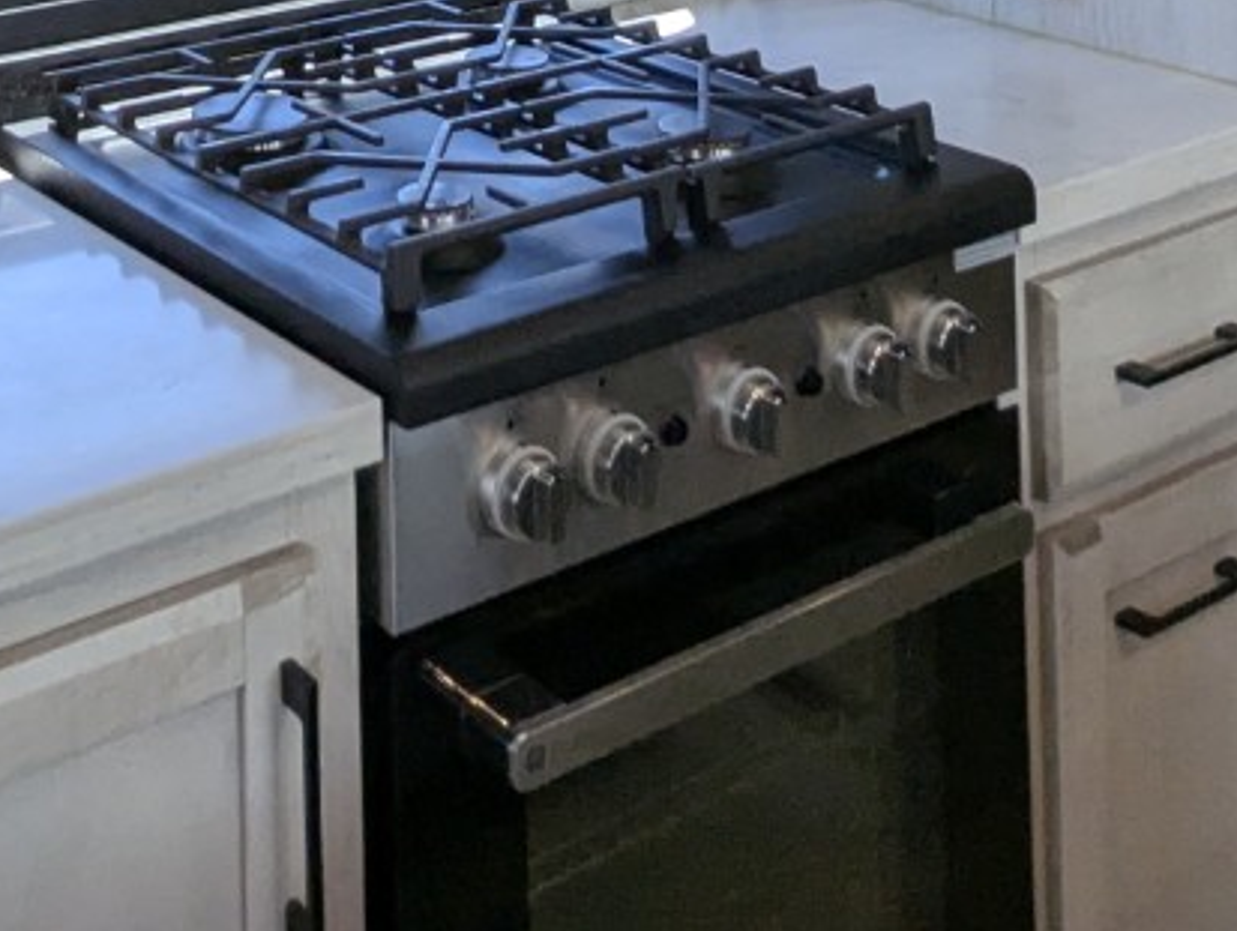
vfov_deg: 21.5
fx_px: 1932
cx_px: 235
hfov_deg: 34.3
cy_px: -557
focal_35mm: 54
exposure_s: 1/100
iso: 200
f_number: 2.2
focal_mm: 2.35
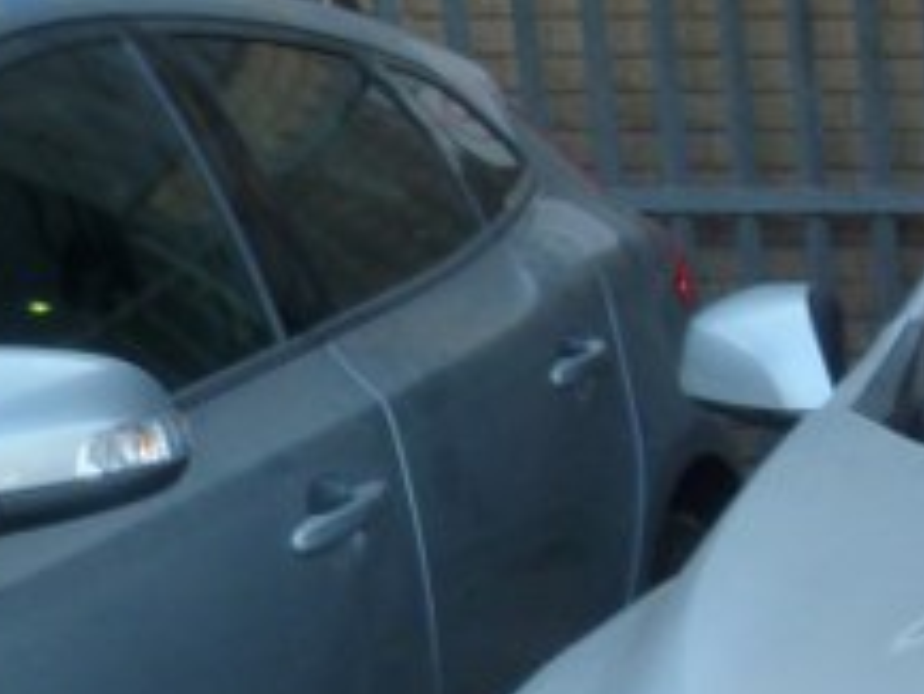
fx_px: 2457
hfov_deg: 17.5
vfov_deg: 15.1
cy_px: 996
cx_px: 1639
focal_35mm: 92
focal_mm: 4.5
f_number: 3.2
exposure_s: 1/125
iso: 125
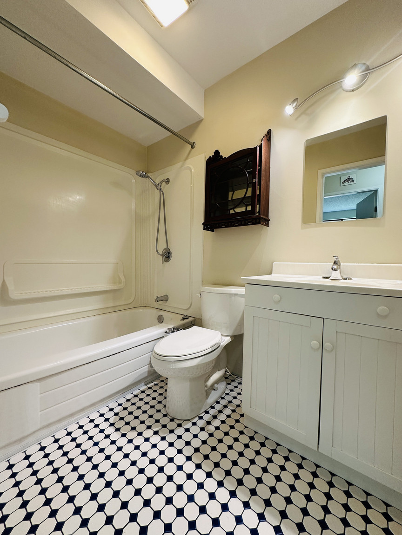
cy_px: 268
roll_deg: -0.7
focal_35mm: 14
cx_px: 201
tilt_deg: -2.1
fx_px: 217
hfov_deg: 85.7
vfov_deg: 102.1
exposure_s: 1/60
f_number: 2.2
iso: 160
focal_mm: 2.22
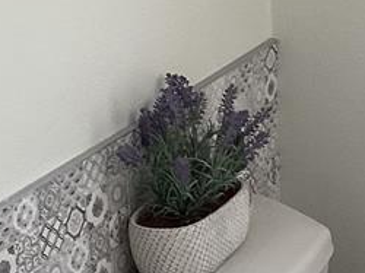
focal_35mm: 127
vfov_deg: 11.7
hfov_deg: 14.8
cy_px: 122
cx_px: 492
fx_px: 1338
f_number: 2.4
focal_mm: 3.3
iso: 50
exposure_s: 1/60
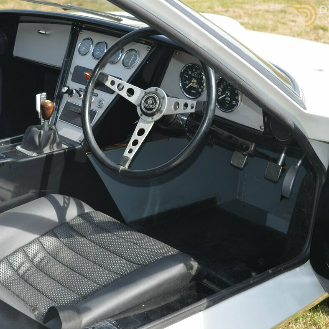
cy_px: 164
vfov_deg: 26.1
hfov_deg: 25.9
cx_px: 107
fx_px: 710
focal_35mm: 66
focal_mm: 34
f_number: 6.3
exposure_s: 1/200
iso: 100
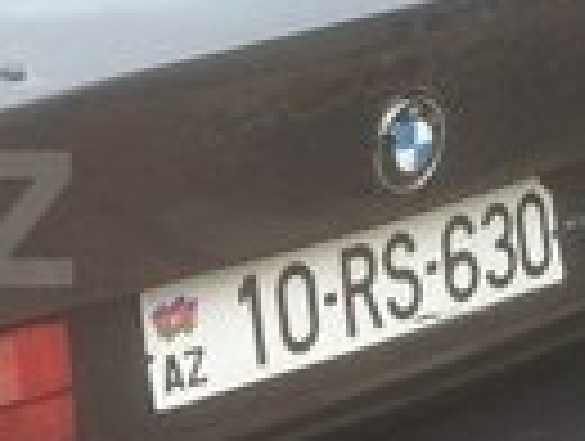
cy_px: 218
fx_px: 2489
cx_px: -387
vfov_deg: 10.1
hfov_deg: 12.5
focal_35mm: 147
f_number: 2.2
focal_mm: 4.15
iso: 40
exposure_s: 1/50
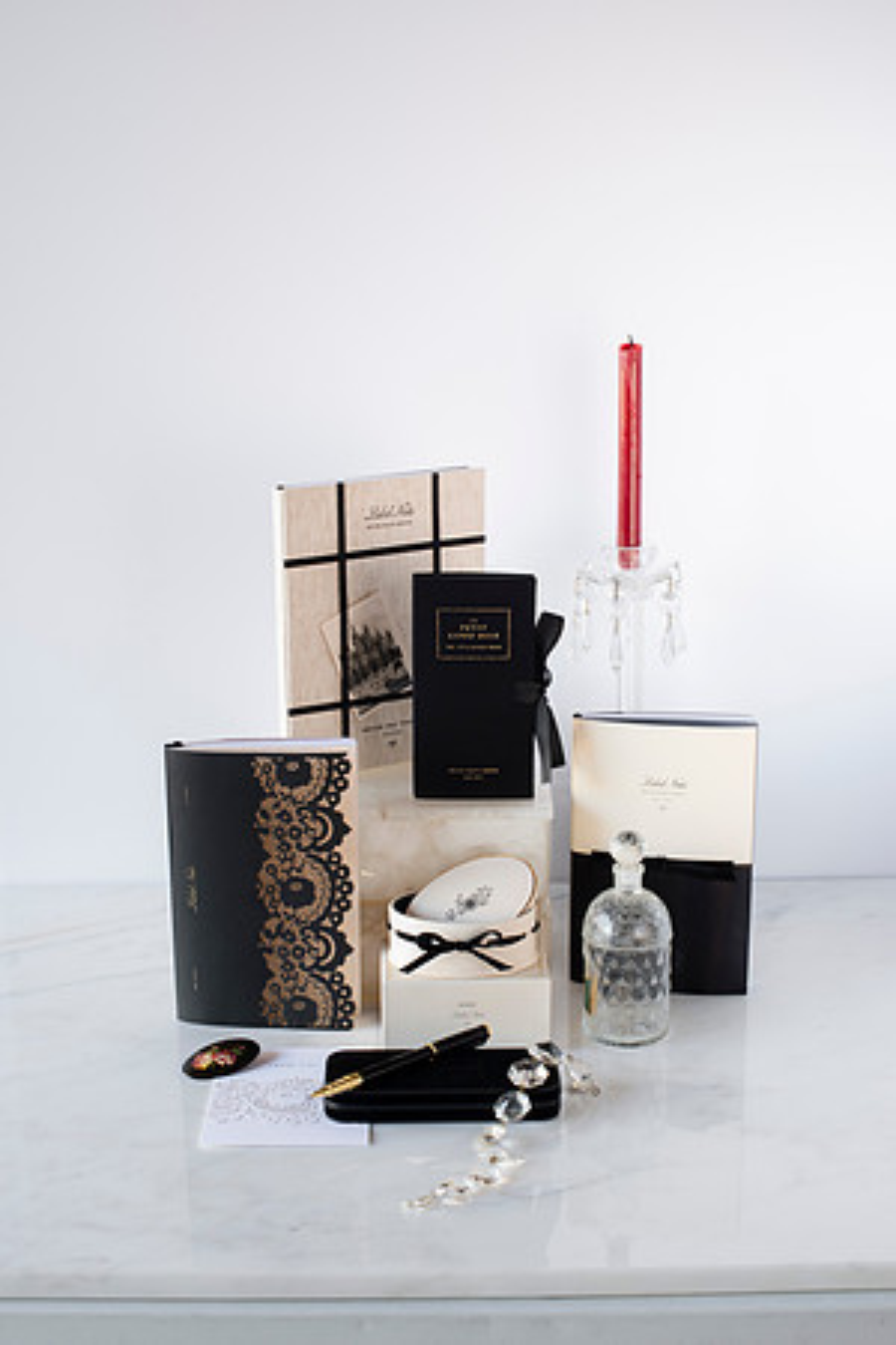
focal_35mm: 50
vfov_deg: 39.6
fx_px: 1867
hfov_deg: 27.0
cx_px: 448
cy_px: 672
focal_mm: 50
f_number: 16
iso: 200
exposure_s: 1/2
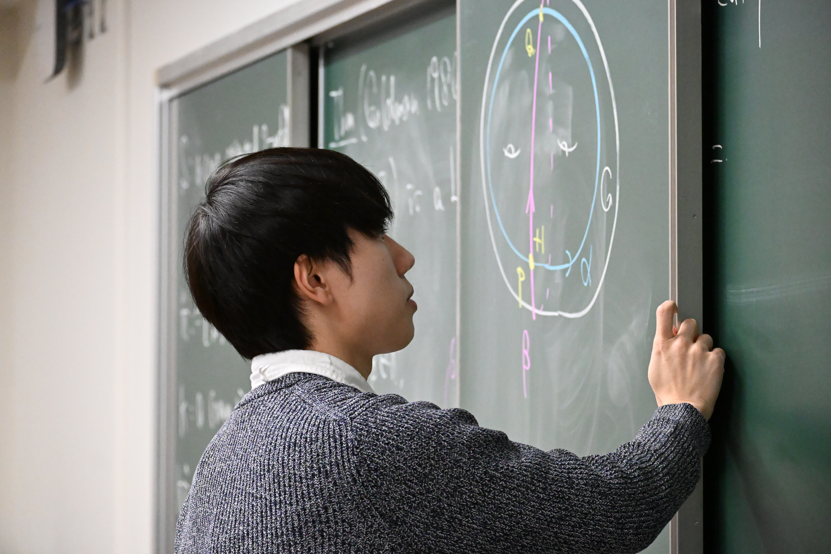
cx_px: 416
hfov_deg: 13.0
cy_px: 277
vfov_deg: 8.7
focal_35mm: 158
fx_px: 3635
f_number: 5
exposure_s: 1/500
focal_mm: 105
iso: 9000
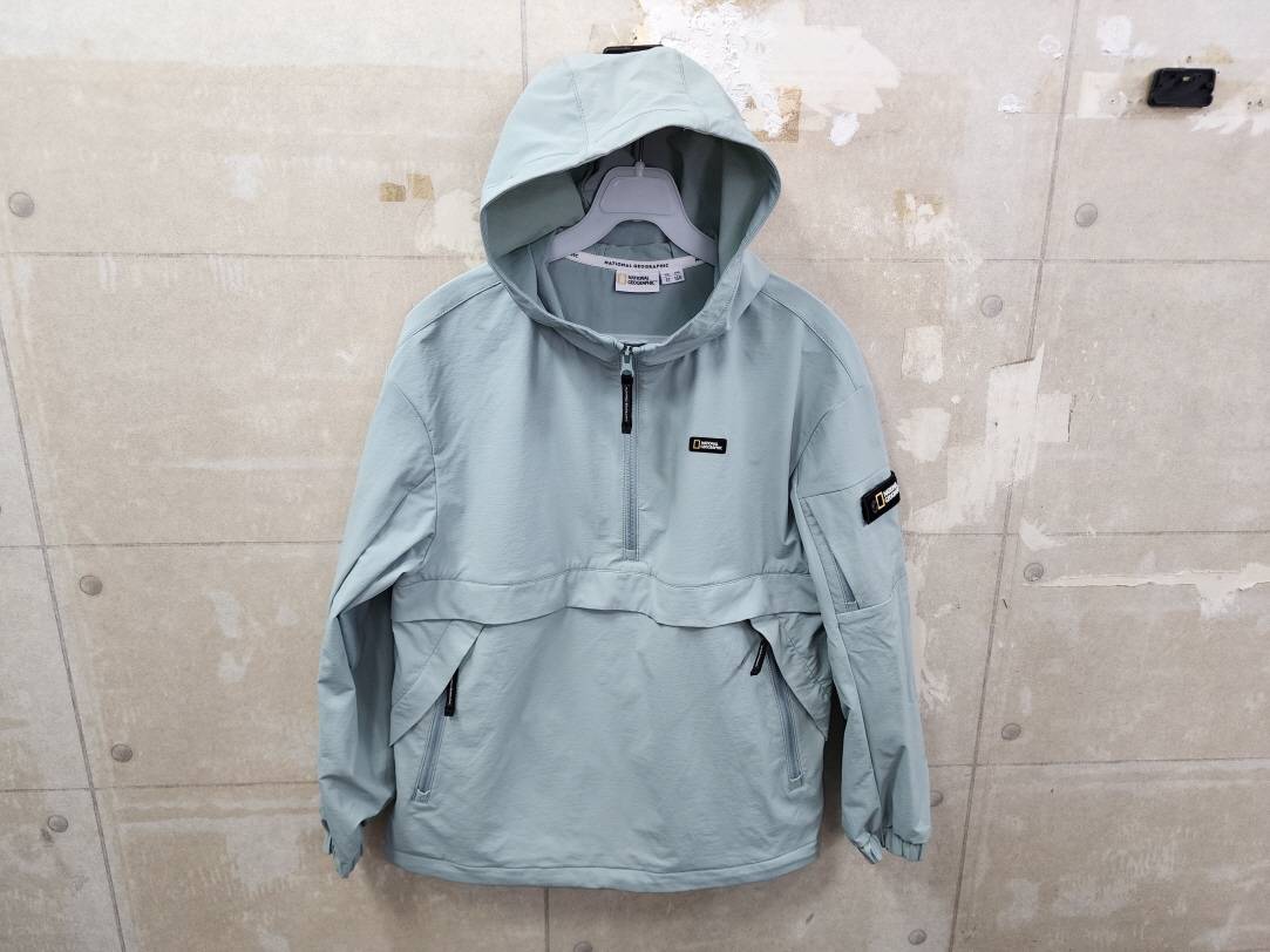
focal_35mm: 23
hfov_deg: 73.9
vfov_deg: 58.9
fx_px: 844
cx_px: 635
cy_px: 476
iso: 160
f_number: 1.8
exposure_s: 1/120
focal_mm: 6.4
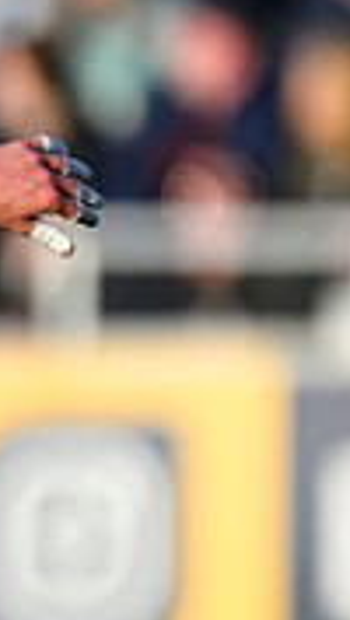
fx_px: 49628
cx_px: -574
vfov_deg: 0.7
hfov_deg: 0.4
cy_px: 353
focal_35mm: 3018
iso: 500
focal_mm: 560
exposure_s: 1/3200
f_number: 4
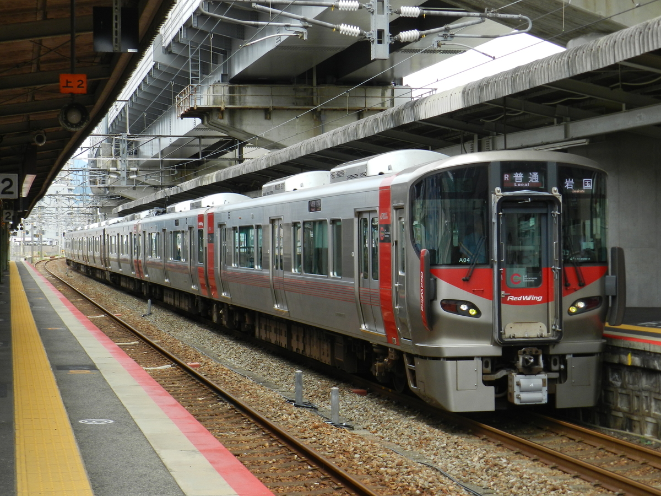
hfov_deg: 28.6
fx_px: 1298
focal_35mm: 68
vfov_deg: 21.6
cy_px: 248
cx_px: 330
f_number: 4.7
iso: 160
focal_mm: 12.1
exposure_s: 1/320
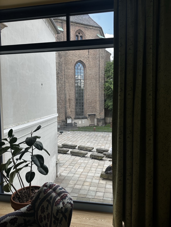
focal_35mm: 24
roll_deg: +1.6
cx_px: 86
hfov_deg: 56.8
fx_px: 158
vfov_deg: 71.6
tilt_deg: -0.8
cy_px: 114
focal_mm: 6.86
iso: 80
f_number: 1.78
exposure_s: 1/580
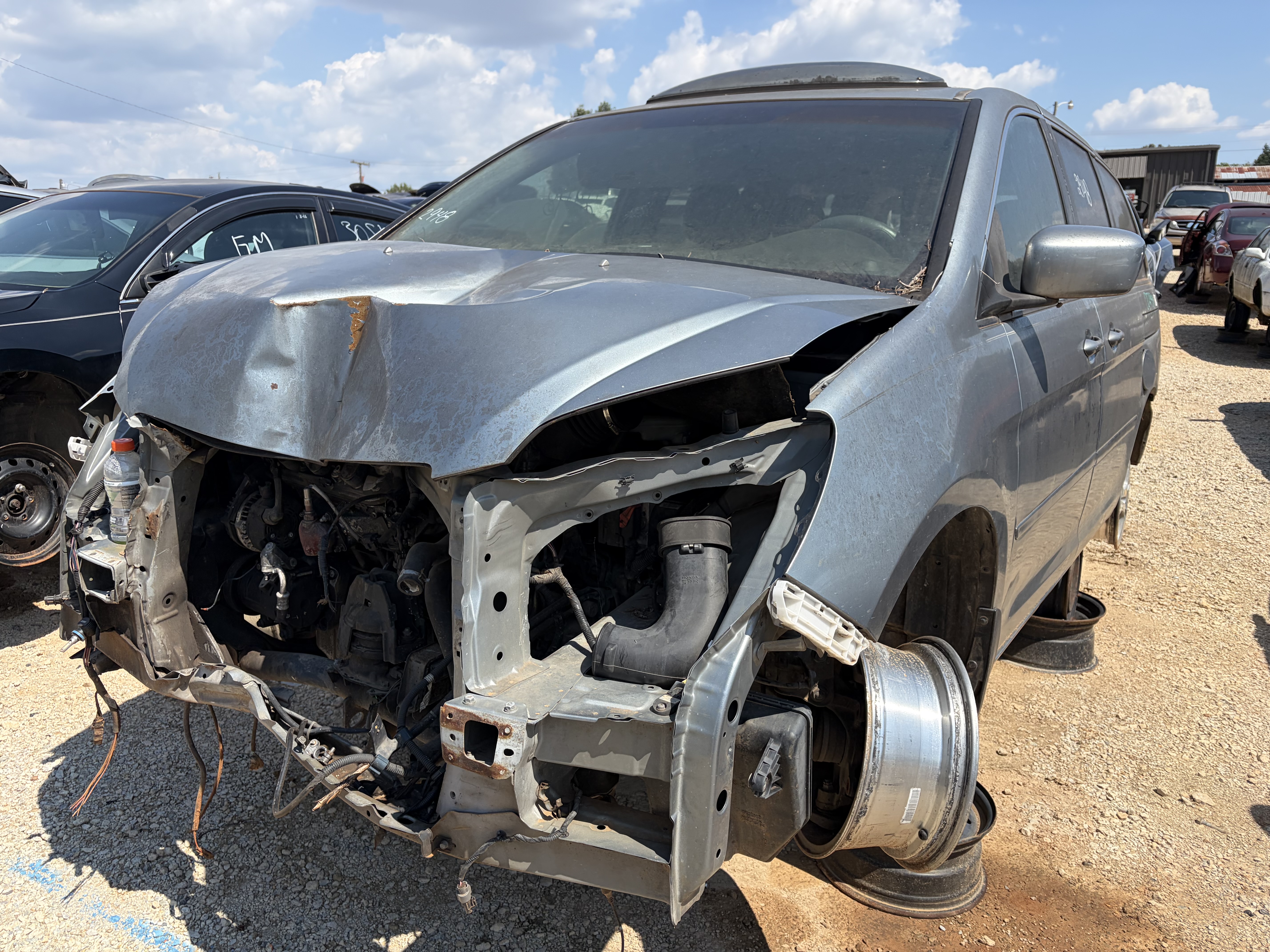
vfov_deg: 53.1
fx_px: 954
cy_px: 476
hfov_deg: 67.3
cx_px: 635
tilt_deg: -9.7
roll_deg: +1.3
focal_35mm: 26
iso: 64
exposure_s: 1/4065
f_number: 1.6
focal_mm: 5.96
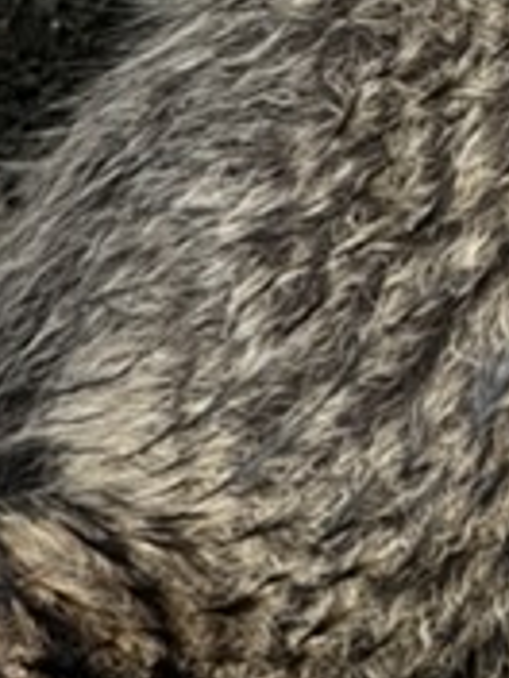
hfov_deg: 2.6
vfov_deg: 3.4
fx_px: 11410
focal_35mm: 582
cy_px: 397
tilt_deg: -28.0
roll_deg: -0.9
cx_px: 505
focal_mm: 16.89
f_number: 2.8
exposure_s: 1/121
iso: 80
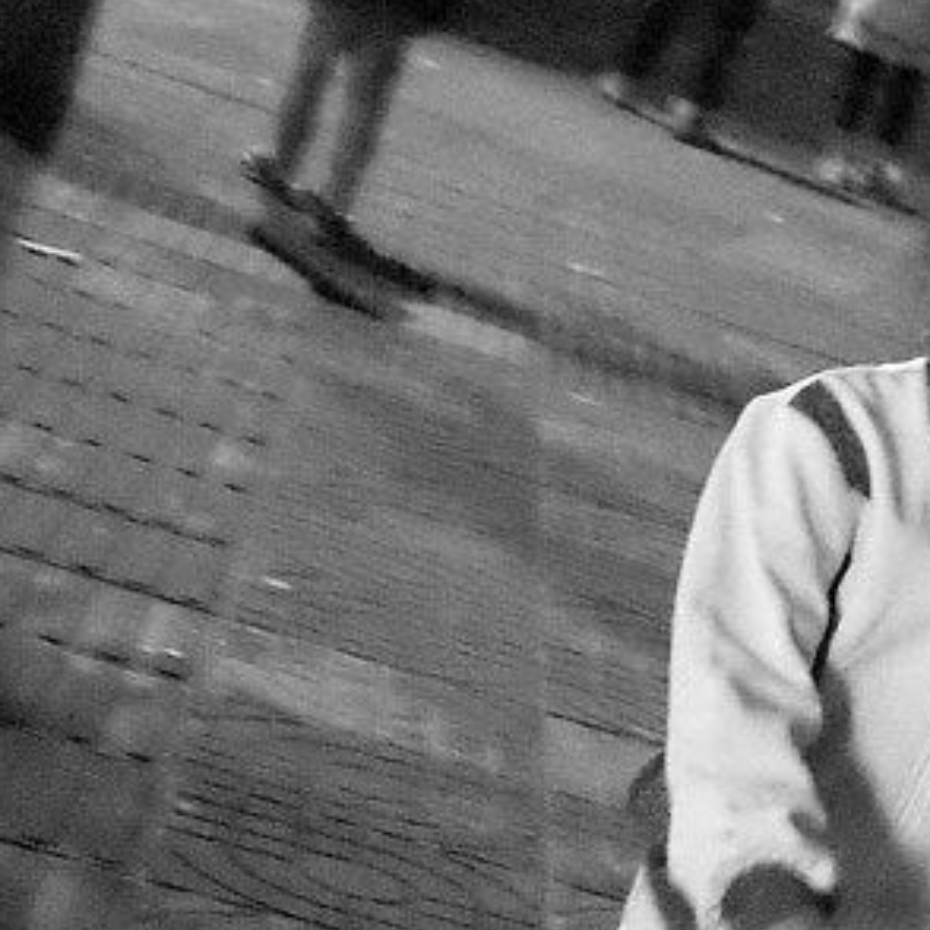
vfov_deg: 13.4
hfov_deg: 11.5
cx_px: 2113
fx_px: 3921
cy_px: 916
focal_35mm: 129
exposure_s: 1/60
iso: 12800
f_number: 3.2
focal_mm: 18.3
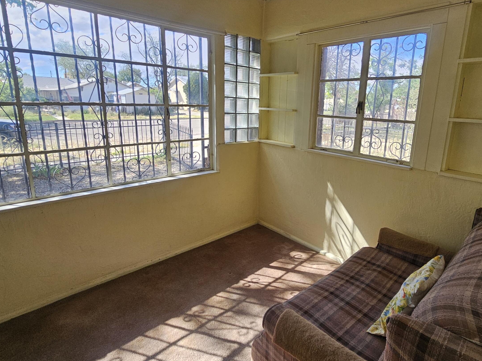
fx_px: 251
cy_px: 165
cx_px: 270
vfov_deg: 71.5
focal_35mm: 18
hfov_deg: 87.3
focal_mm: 2.2
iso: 50
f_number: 2.2
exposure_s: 1/364
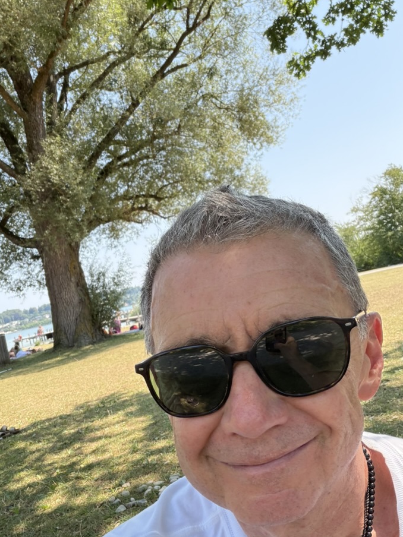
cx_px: 180
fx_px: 528
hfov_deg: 41.7
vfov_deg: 53.9
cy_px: 249
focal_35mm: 34
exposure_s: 1/220
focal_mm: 2.71
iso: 64
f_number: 1.9
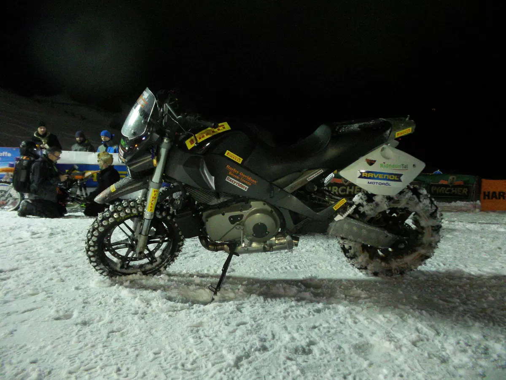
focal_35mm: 23
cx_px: 253
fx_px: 336
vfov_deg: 58.9
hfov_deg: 73.9
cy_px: 190
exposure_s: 1/80
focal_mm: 4.1
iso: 1600
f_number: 2.8
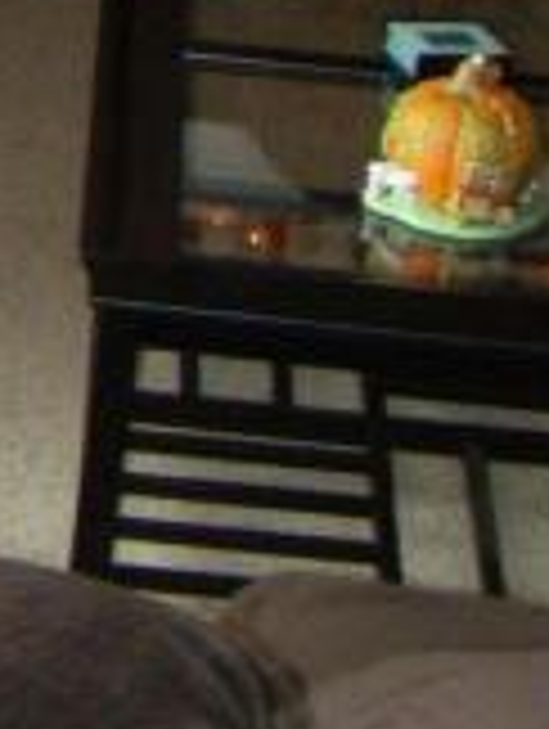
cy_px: -641
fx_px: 3585
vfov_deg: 10.8
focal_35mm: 170
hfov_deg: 8.3
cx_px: -551
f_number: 3.6
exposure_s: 1/30
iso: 250
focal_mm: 6.4
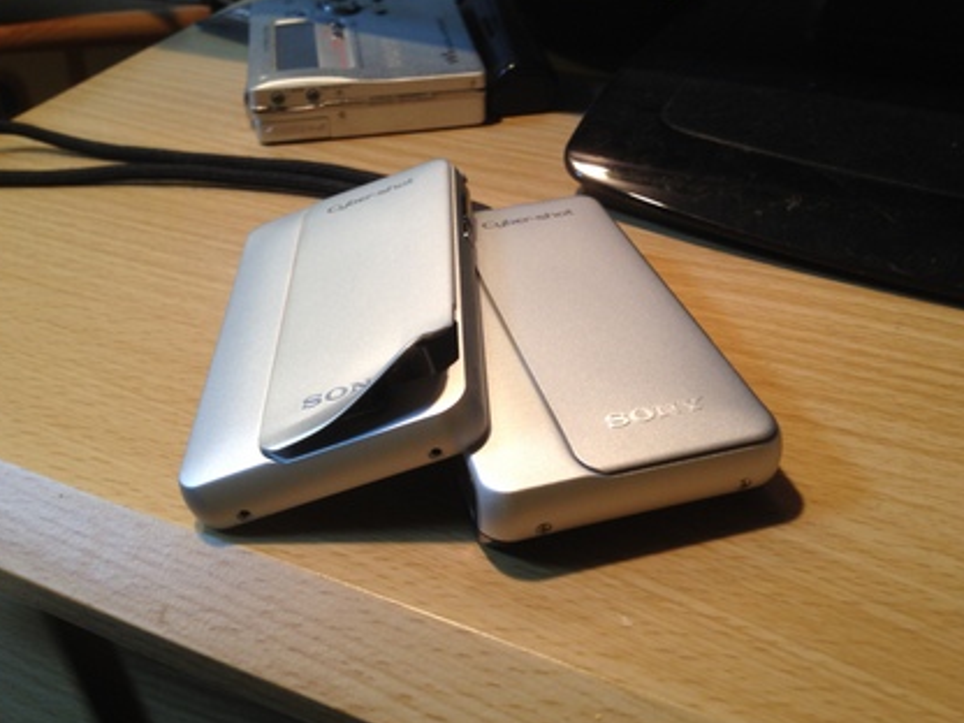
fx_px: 1030
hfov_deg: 50.1
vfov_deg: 38.7
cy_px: 355
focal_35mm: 37
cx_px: 475
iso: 80
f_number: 2.4
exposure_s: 1/20
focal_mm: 4.28
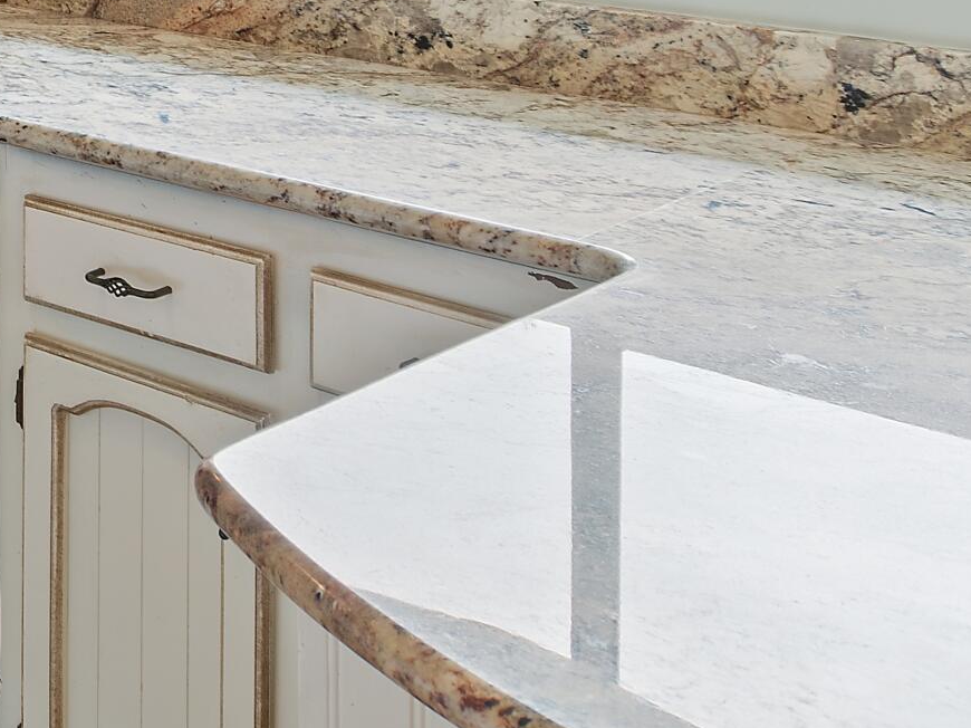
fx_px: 1767
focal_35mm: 63
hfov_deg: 23.2
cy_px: -277
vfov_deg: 20.7
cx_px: -574
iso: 100
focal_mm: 13
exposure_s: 1/3
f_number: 5
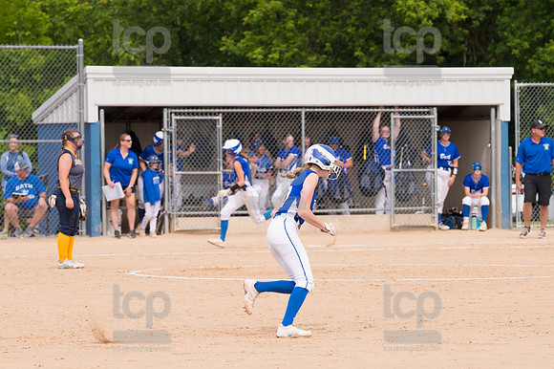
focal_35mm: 232
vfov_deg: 5.9
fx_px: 3568
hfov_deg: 8.9
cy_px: 184
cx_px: 277
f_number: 5.6
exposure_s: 1/1600
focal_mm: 155
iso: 320
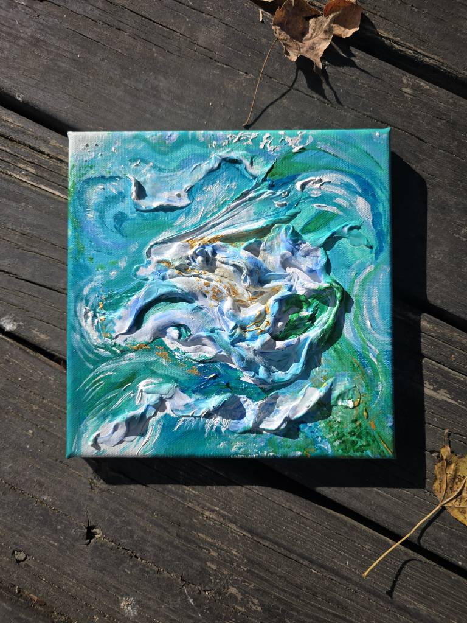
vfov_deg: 73.9
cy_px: 312
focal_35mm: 23
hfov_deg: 58.9
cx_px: 234
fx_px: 414
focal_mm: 6.3
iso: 12
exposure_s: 1/769
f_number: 1.7
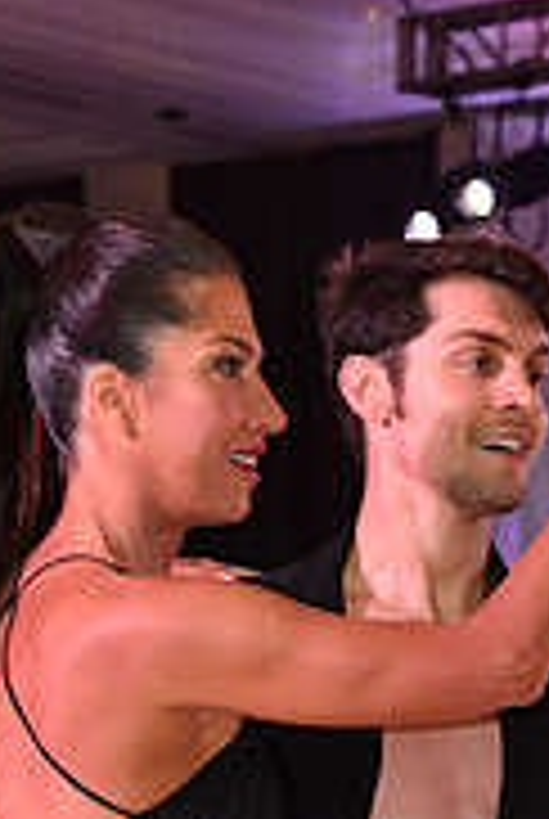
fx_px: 4785
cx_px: 232
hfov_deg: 6.6
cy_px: 1256
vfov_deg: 9.5
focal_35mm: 210
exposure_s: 1/320
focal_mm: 66
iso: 2500
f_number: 6.3
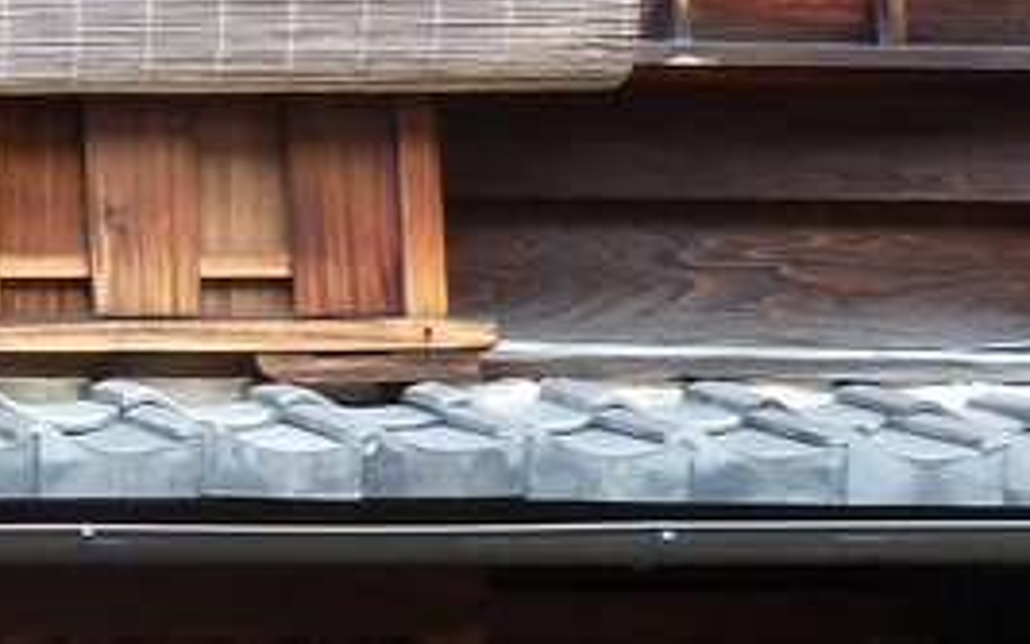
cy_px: 551
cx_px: -1065
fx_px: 3341
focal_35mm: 119
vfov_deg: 11.0
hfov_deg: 14.4
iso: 160
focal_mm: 4.1
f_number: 3.3
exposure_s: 1/60
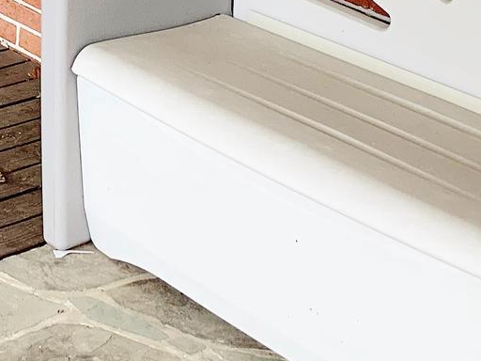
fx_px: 1445
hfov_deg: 17.0
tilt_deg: -14.1
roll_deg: -0.7
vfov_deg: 13.6
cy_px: -144
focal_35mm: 104
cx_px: -255
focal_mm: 4.25
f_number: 1.8
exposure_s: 1/121
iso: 50
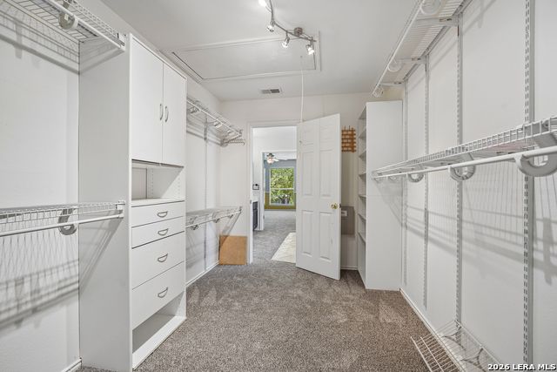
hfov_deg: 96.7
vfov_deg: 73.8
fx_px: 248
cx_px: 278
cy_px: 186
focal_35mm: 16
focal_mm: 16
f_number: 8
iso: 400
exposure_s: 1/25
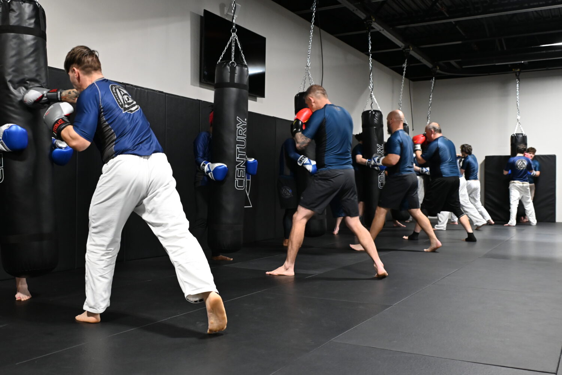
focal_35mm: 36
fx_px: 562
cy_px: 188
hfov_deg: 53.1
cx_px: 281
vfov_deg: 36.9
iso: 1800
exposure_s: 1/125
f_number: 4
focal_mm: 24
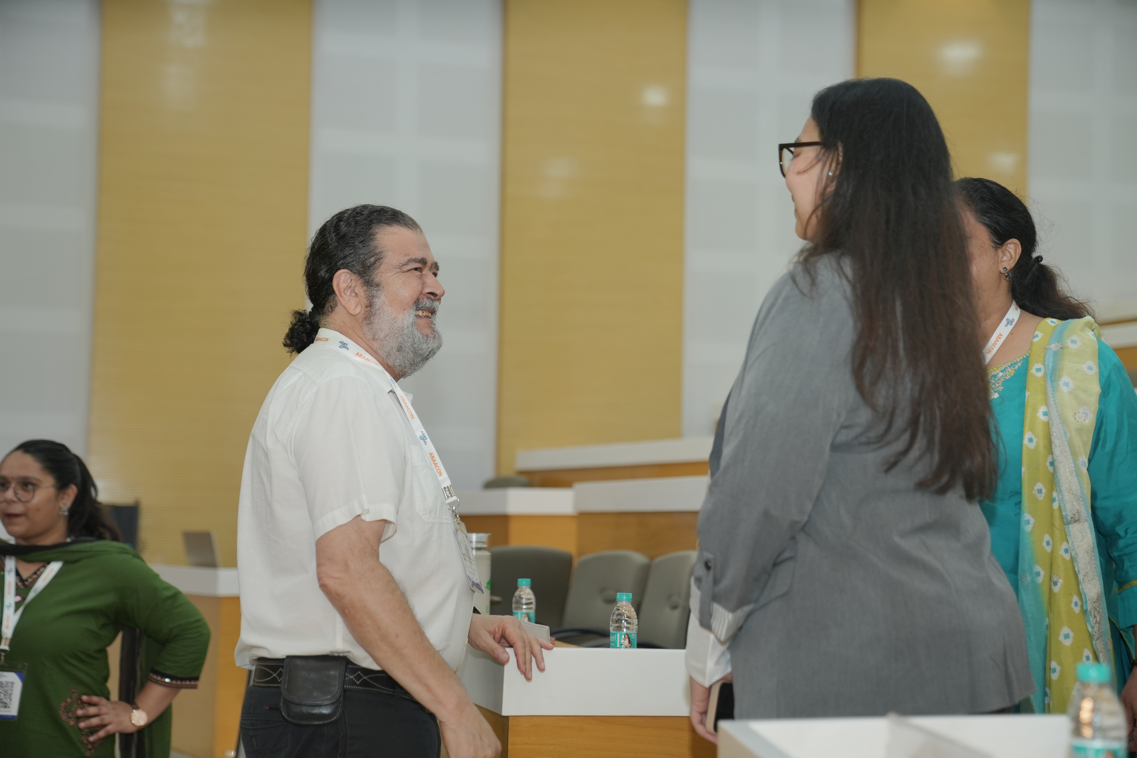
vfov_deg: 23.8
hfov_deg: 35.1
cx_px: 568
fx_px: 1800
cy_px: 379
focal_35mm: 57
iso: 640
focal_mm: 57
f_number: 2.8
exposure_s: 1/250
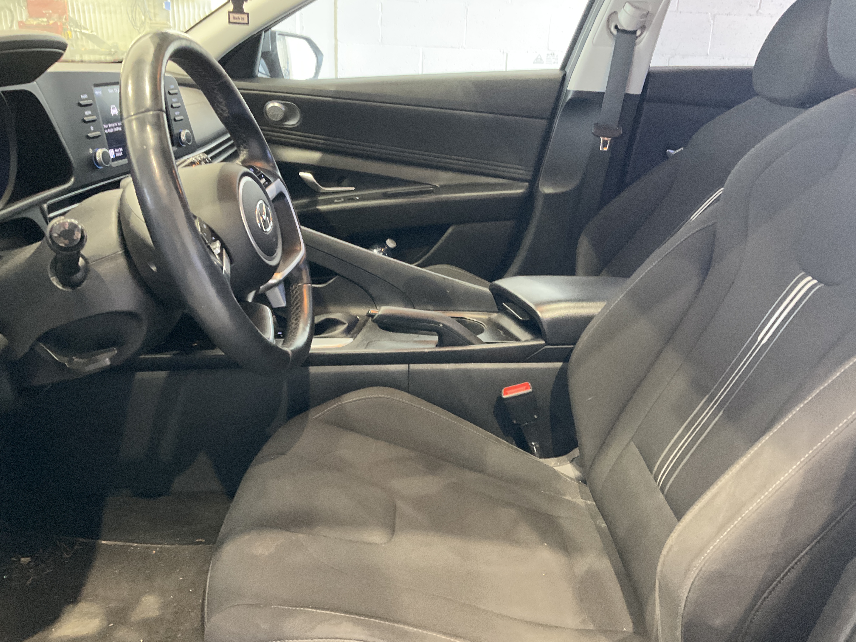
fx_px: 717
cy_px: 321
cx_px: 428
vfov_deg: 48.2
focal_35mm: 29
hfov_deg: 61.7
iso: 400
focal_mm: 3
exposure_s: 1/30
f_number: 1.8
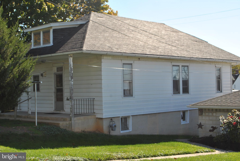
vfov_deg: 23.8
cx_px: 120
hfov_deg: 35.0
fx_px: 380
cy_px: 80
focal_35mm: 57
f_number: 8
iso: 100
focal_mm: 38
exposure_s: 1/200
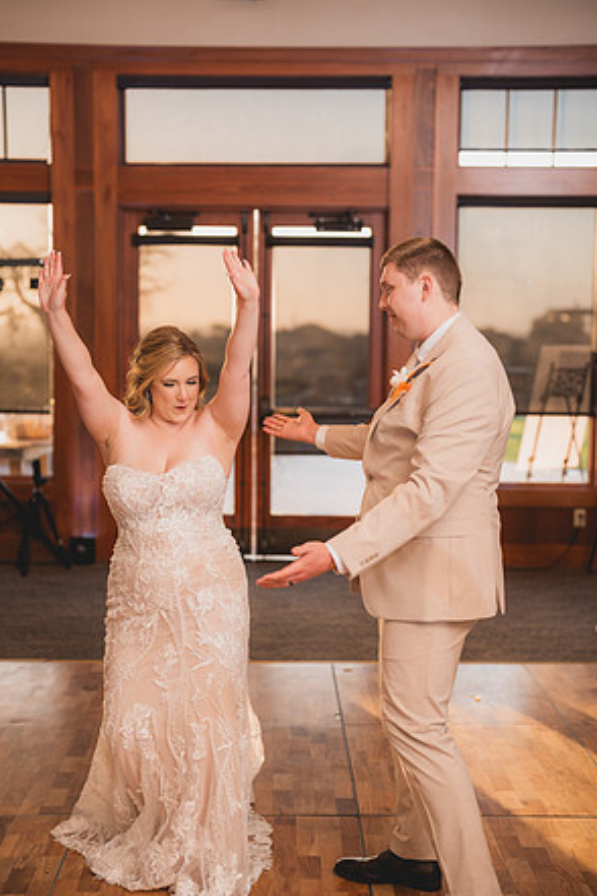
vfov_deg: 38.9
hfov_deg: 26.5
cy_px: 455
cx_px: 296
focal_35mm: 51
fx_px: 1269
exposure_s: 1/250
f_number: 1.8
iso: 125
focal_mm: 50
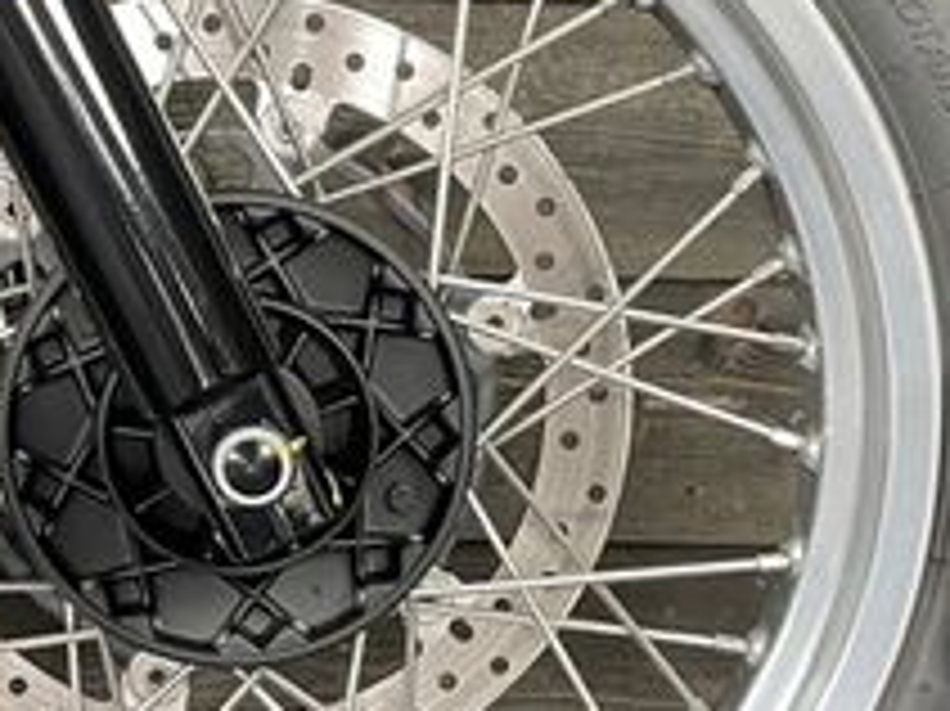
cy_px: 374
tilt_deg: -5.7
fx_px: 2167
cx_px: 176
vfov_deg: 18.6
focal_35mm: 79
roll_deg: -1.3
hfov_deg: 24.3
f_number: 1.6
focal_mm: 4.2
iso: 200
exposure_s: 1/50
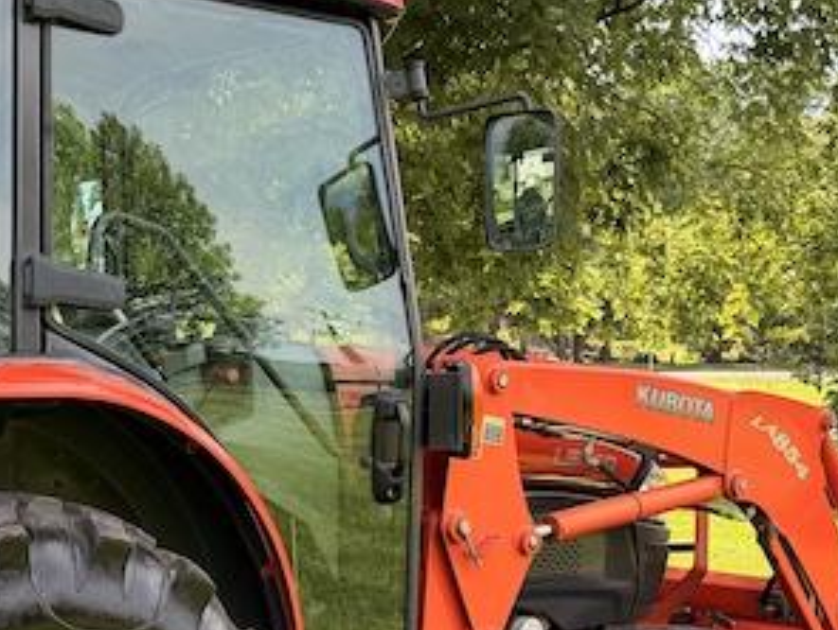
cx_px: 259
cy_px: 468
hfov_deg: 29.5
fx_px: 1575
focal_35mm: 65
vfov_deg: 22.4
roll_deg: +0.7
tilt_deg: -1.9
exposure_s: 1/813
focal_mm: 6.76
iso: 100
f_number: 1.78
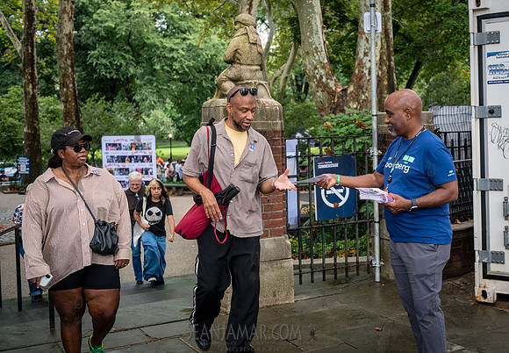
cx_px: 334
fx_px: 705
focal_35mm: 49
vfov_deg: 28.1
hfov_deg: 39.3
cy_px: 156
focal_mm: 38
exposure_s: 1/250
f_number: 3.5
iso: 1000
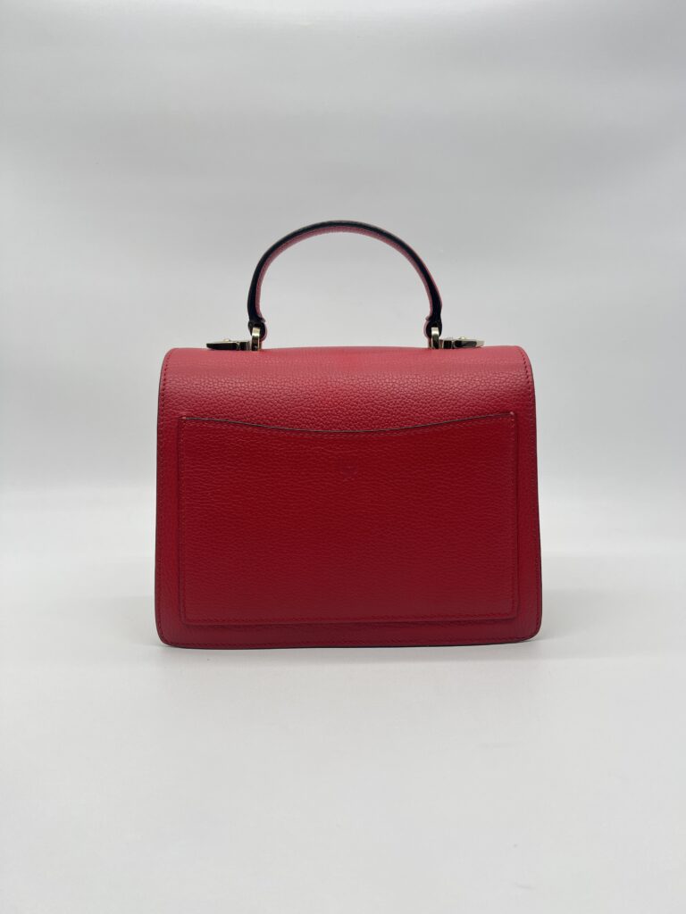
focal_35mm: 26
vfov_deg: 67.3
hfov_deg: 53.1
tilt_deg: -7.5
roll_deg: +0.7
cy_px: 457
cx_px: 343
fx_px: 687
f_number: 1.5
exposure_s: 1/118
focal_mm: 5.7
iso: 32
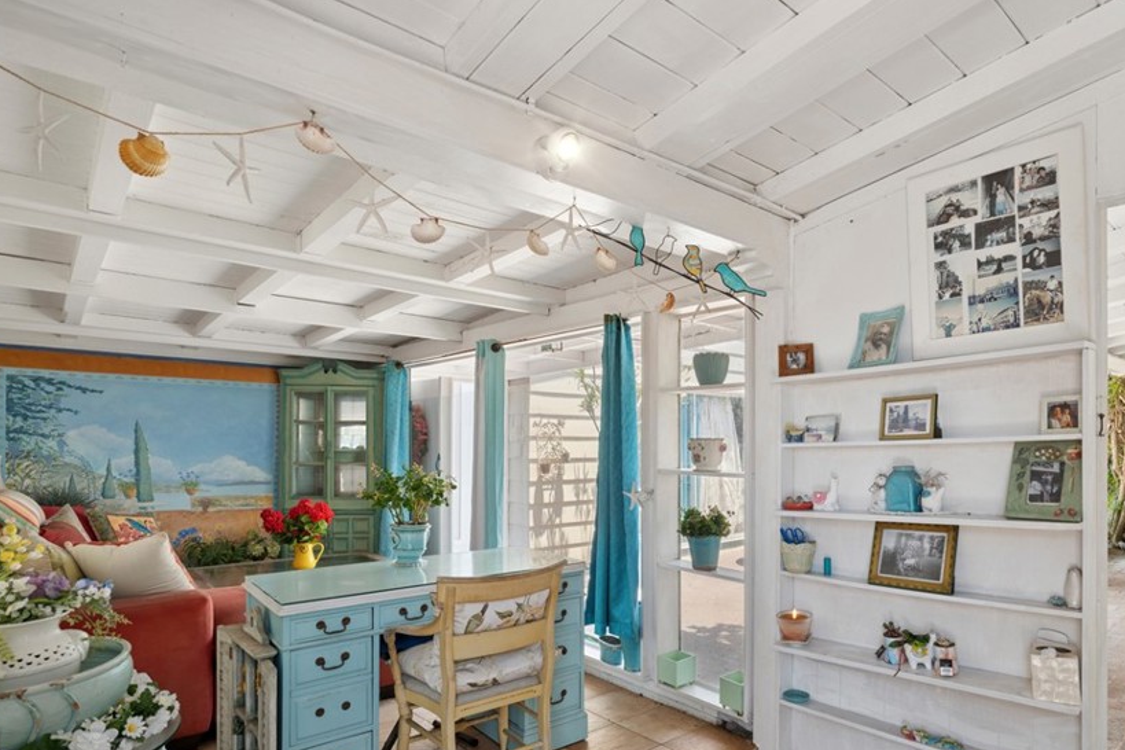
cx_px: 665
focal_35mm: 20
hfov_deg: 83.1
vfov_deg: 61.5
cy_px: 441
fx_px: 625
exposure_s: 1/25
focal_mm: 16
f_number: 9
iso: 200
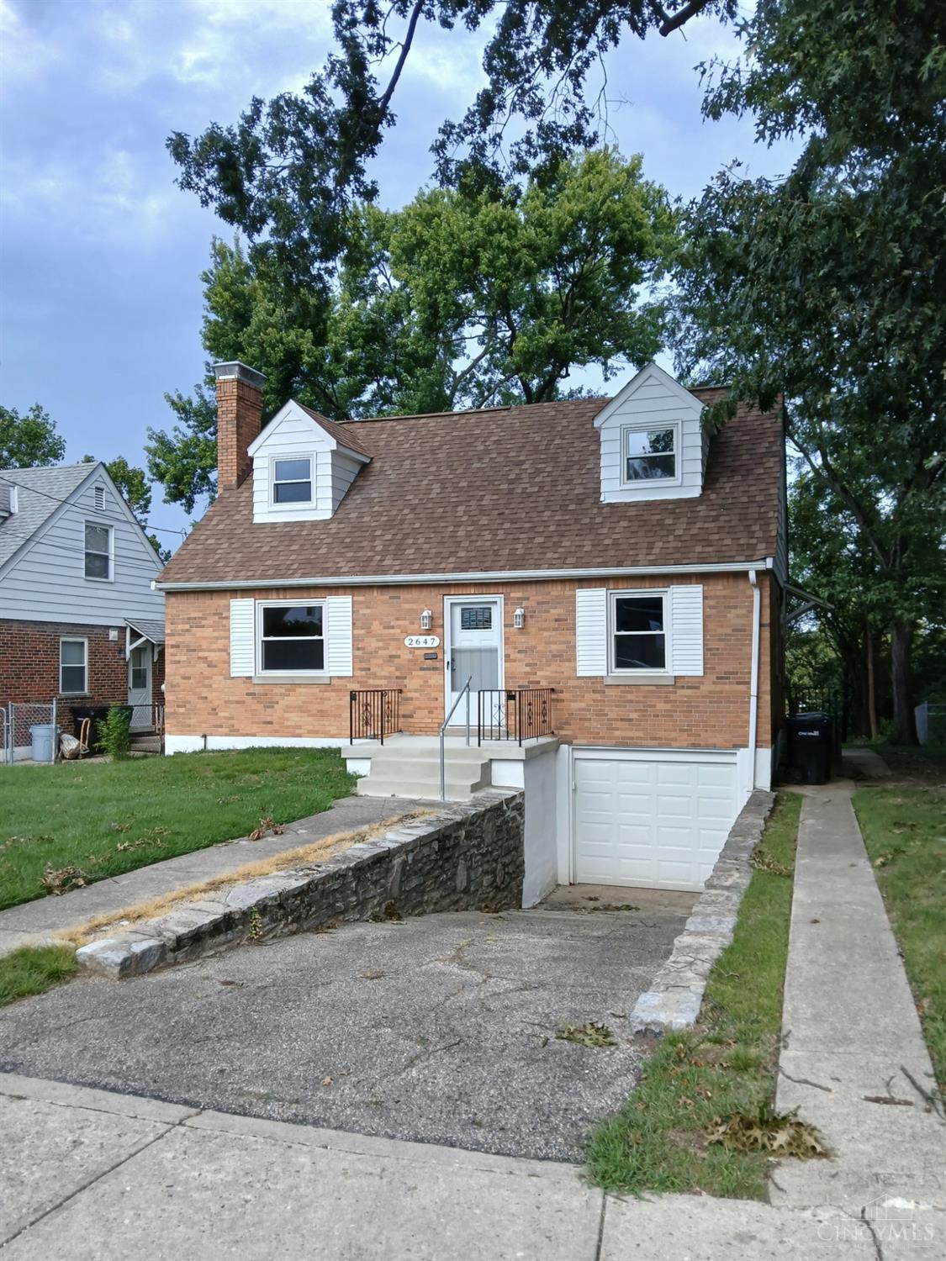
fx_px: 947
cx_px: 473
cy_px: 630
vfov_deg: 67.3
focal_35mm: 26
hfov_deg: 53.1
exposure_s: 1/60
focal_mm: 3.98
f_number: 1.8
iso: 50
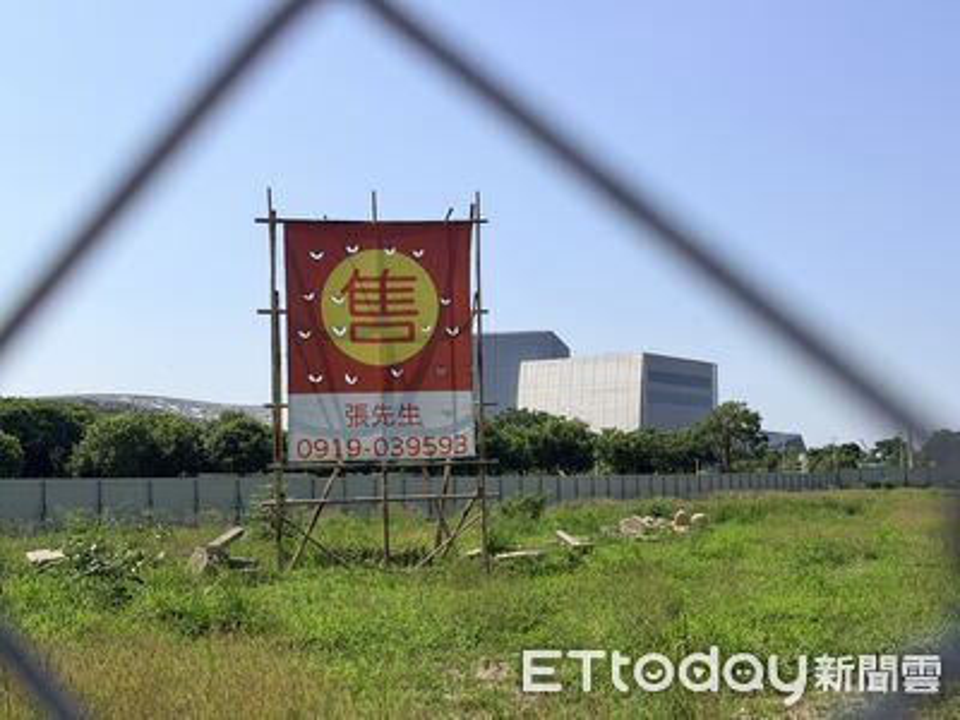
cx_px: 480
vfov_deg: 30.3
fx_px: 1331
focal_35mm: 48
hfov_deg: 39.7
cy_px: 360
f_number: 1.78
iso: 64
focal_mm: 6.76
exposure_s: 1/8772
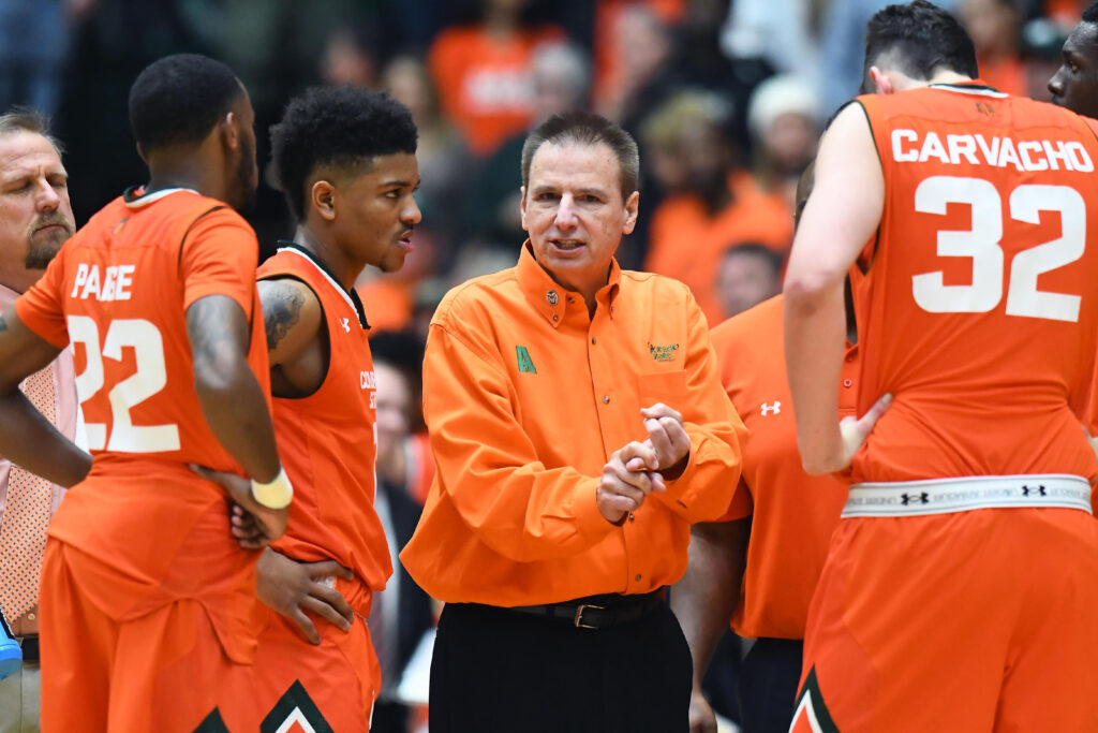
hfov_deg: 4.6
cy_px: 366
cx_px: 549
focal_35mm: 450
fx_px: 13726
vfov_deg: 3.1
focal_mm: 300
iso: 6400
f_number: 2.8
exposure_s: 1/1000
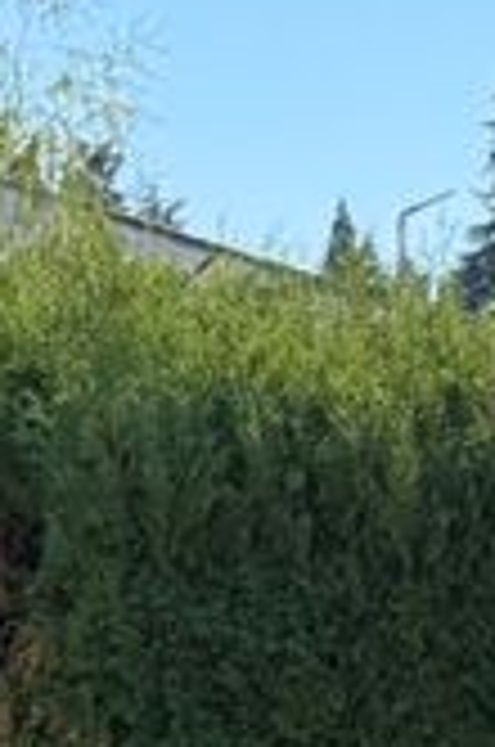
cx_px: 140
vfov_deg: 9.3
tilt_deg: -19.5
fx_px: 3997
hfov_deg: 7.1
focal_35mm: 193
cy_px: 1953
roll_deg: +2.3
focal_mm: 6.76
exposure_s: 1/2370
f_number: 1.78
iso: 100
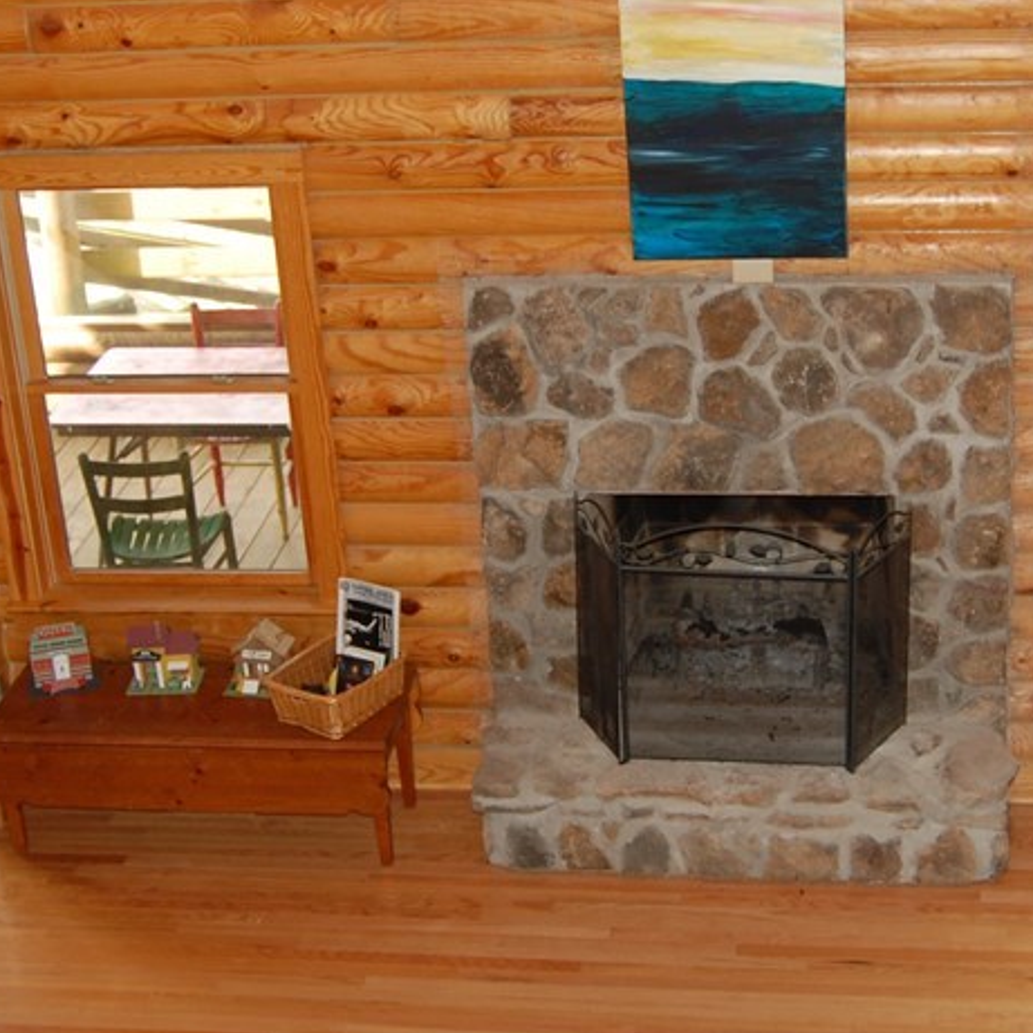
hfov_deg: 24.0
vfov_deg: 24.0
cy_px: 441
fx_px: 2431
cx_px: 543
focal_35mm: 72
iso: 400
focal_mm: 24
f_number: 4
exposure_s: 1/60
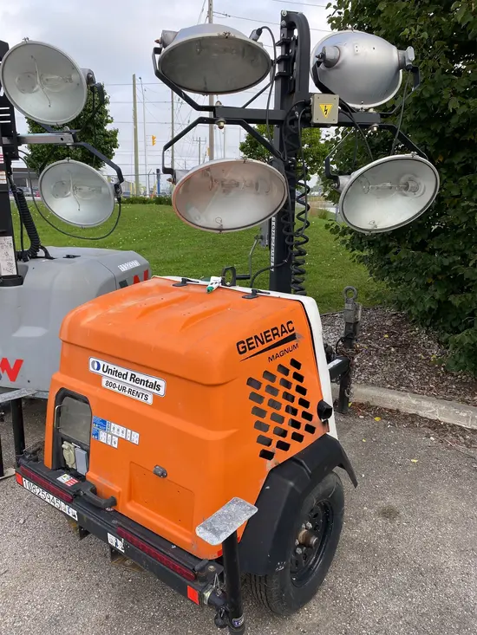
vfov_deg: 67.3
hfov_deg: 53.1
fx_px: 478
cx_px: 238
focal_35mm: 26
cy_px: 318
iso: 32
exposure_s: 1/698
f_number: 1.8
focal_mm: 4.25
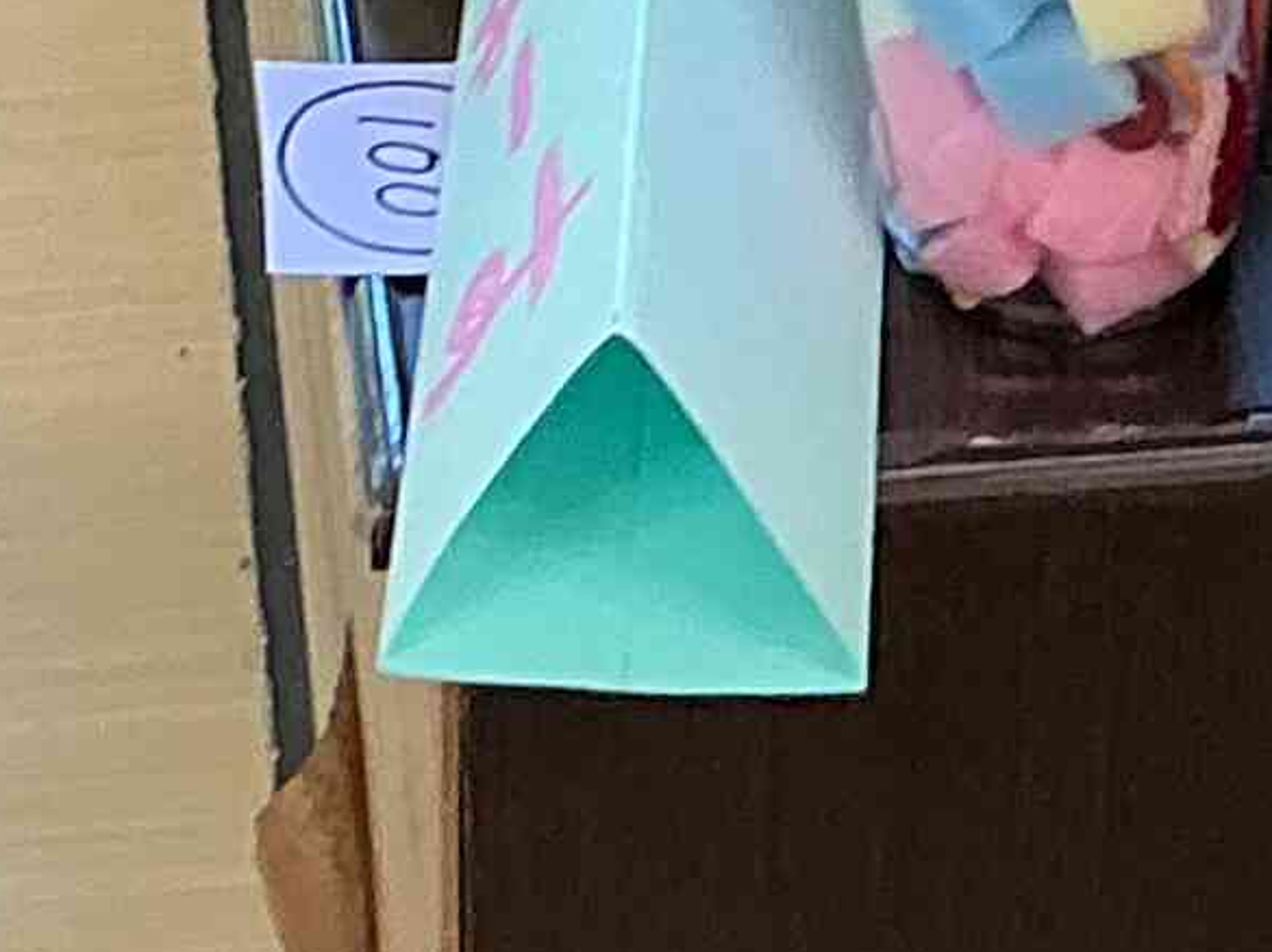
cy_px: -1487
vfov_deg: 6.9
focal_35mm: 200
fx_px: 7345
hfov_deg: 9.9
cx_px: 633
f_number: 1.8
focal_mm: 3
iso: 40
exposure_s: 1/60
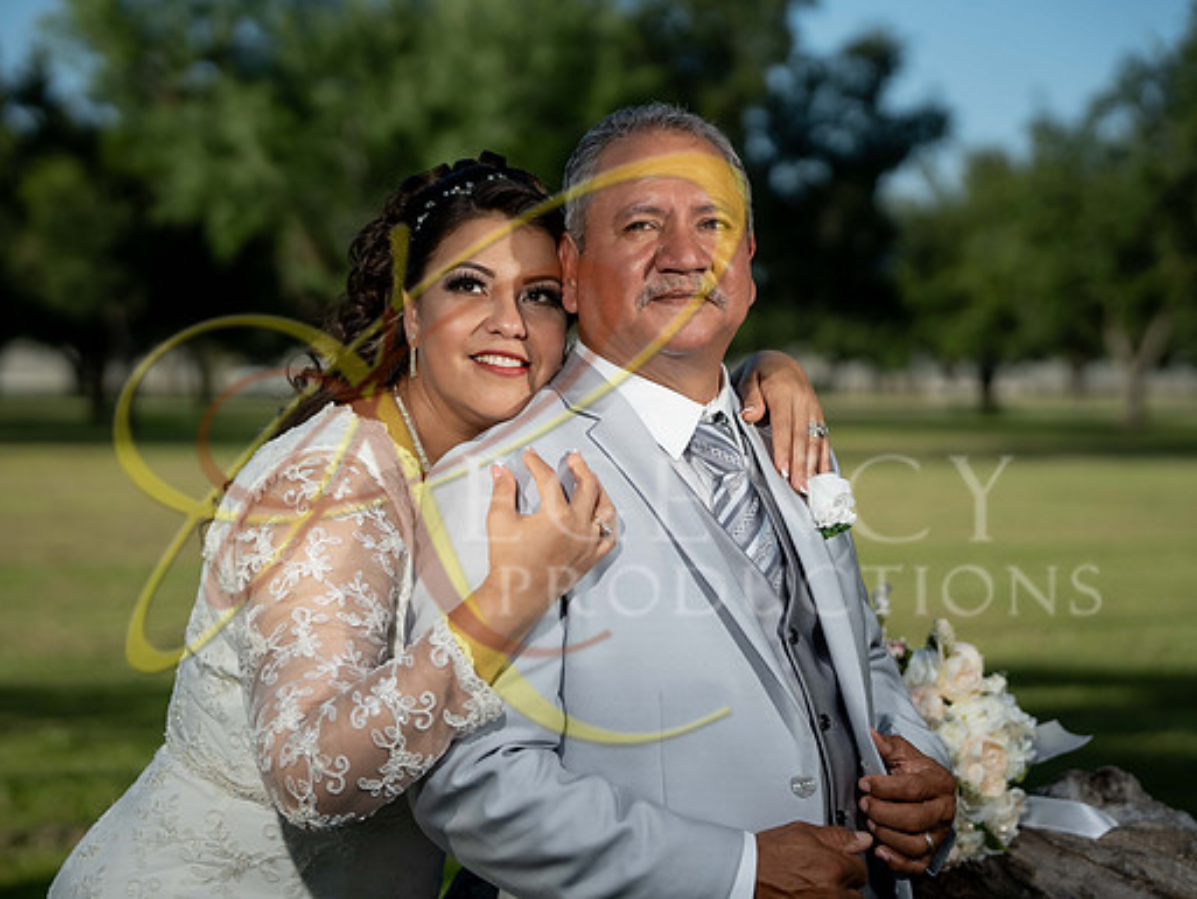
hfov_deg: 26.0
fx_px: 2594
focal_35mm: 75
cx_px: 562
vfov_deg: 19.6
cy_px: 450
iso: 200
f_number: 2.5
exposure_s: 1/4000
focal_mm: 69
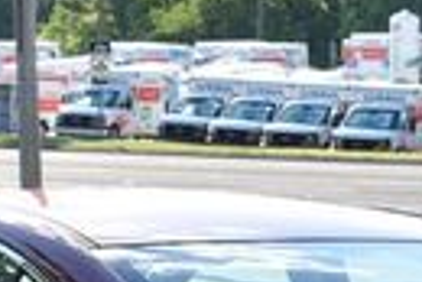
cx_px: 338
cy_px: 472
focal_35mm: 296
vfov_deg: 4.6
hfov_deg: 6.9
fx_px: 3474
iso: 200
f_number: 7.1
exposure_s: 1/250
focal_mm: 40
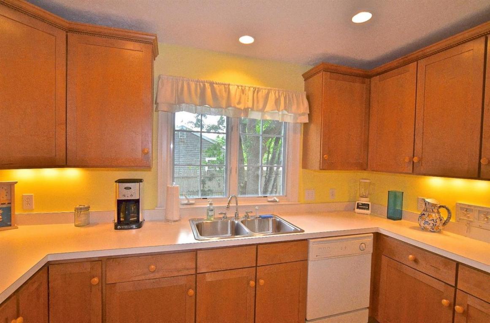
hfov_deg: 95.1
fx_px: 224
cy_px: 162
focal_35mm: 16
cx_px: 245
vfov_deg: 71.7
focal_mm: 11
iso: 1600
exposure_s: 1/160
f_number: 8
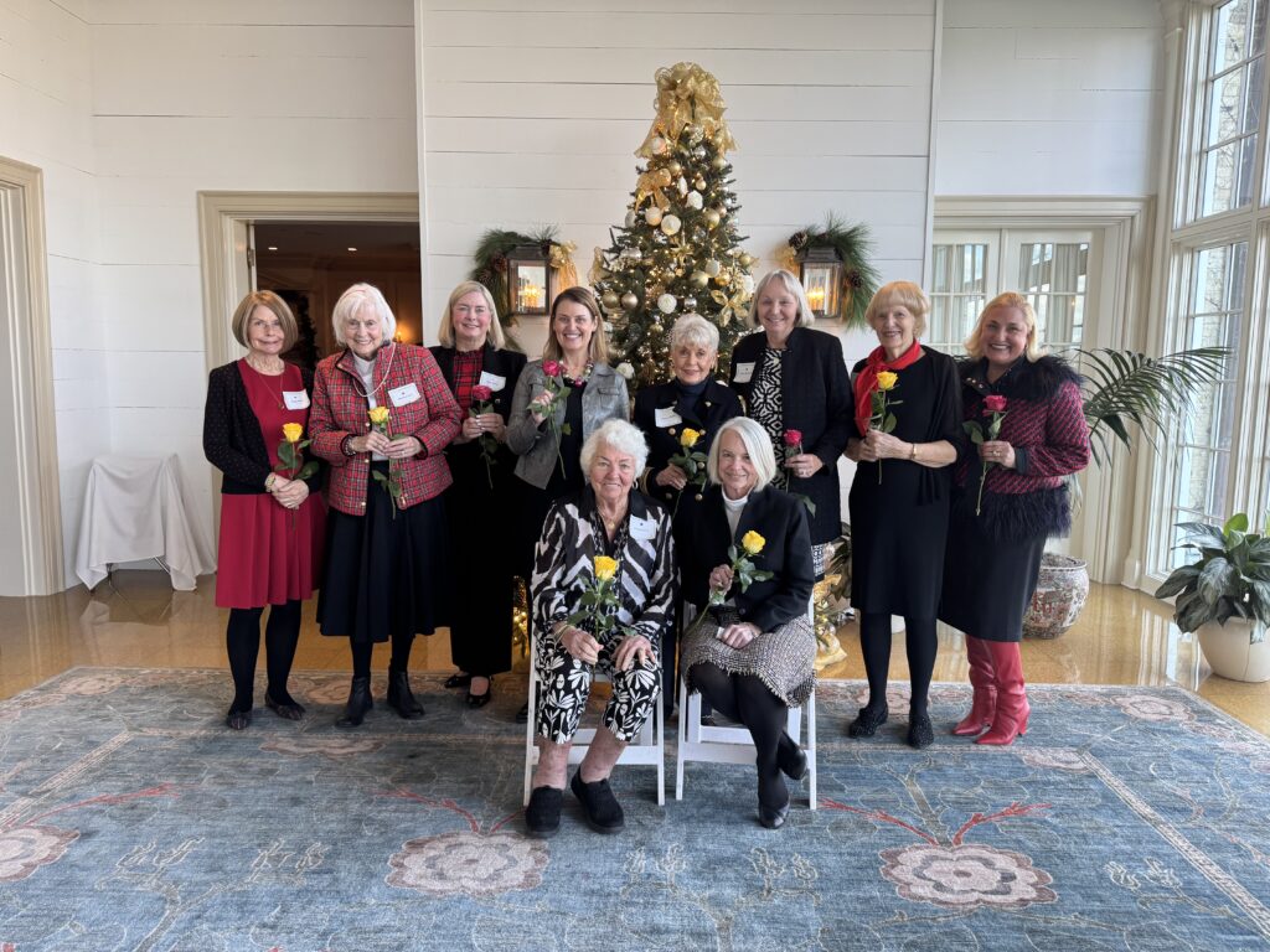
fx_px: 881
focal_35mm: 24
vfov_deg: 56.8
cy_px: 476
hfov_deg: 71.6
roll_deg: -0.8
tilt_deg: -7.5
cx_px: 635
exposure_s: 1/120
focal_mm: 6.76
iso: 200
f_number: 1.78
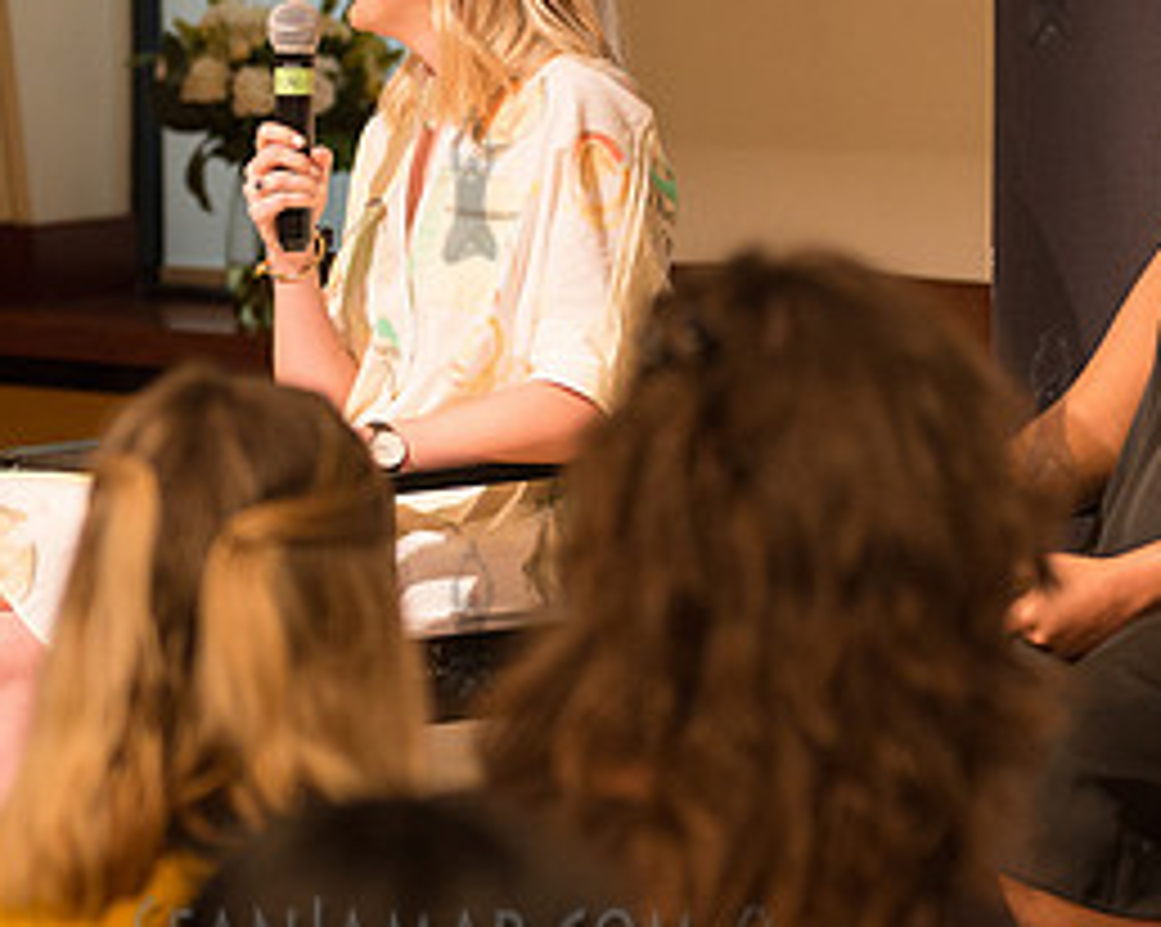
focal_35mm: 222
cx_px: 468
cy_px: 182
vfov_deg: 7.0
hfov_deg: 8.7
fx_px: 7622
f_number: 4
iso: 2500
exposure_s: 1/320
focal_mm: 105
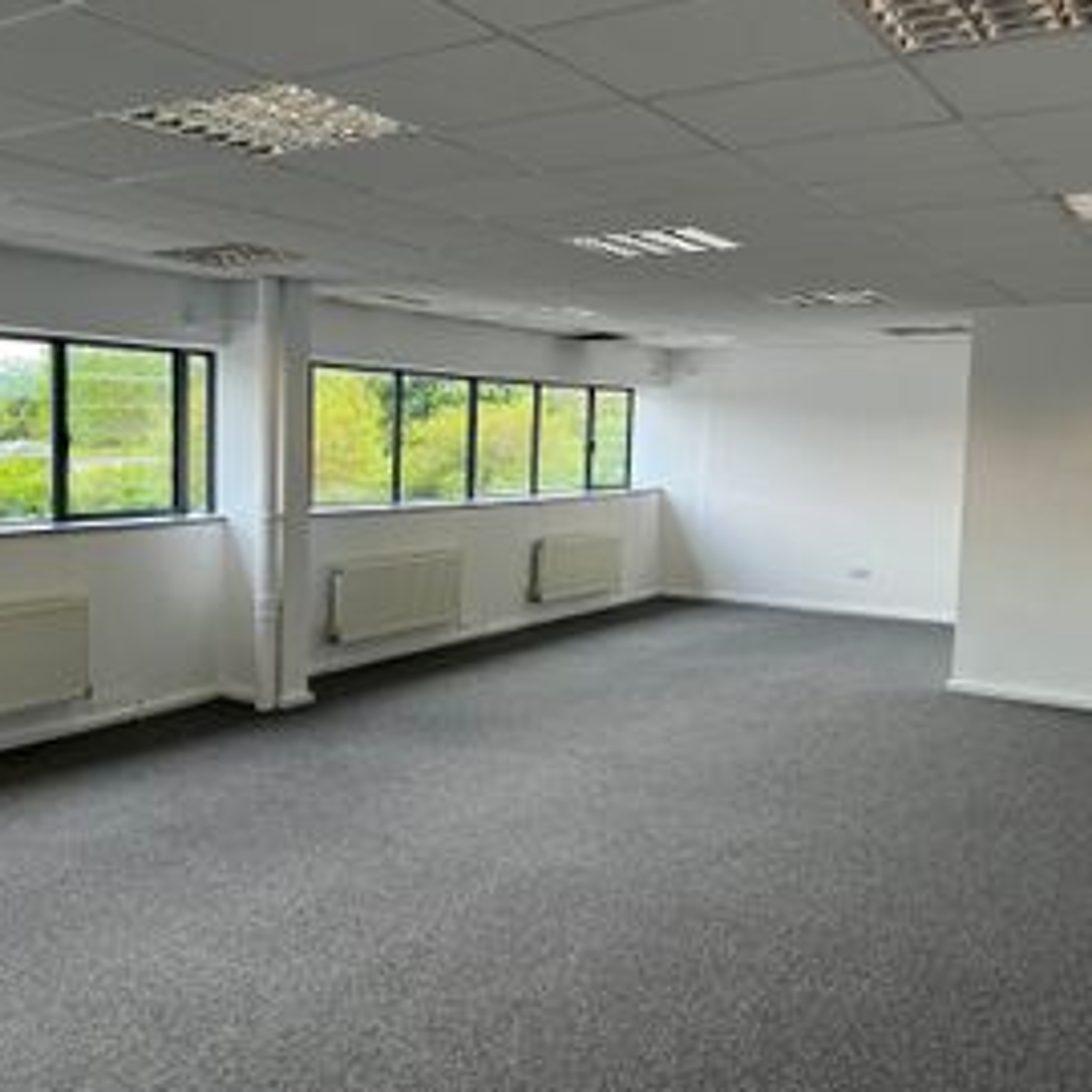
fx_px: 1213
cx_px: 380
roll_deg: -1.4
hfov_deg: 47.8
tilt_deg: -5.0
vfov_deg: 48.4
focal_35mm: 34
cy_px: 530
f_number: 1.6
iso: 40
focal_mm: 5.1
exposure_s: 1/267
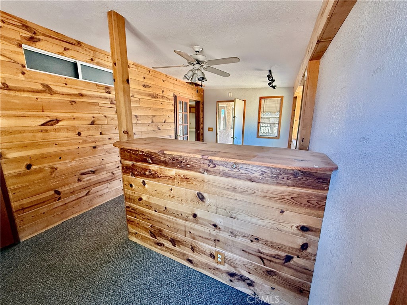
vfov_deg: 85.7
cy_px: 152
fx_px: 165
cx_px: 204
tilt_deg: -11.6
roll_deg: +0.0
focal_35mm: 14
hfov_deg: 102.1
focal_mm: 2.22
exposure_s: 1/99
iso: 200
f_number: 2.2
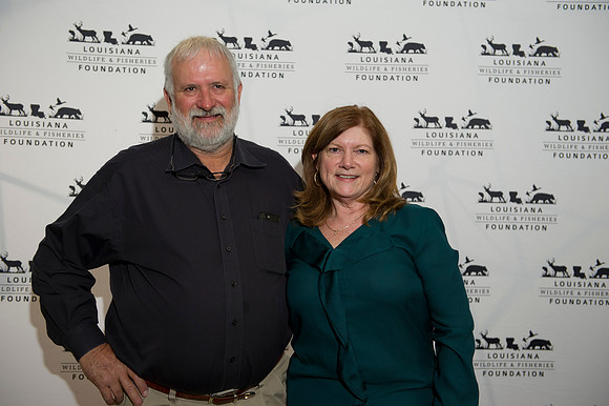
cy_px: 203
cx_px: 304
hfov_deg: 39.6
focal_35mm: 50
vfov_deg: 27.0
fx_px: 845
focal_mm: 50
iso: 800
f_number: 3.5
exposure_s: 1/125
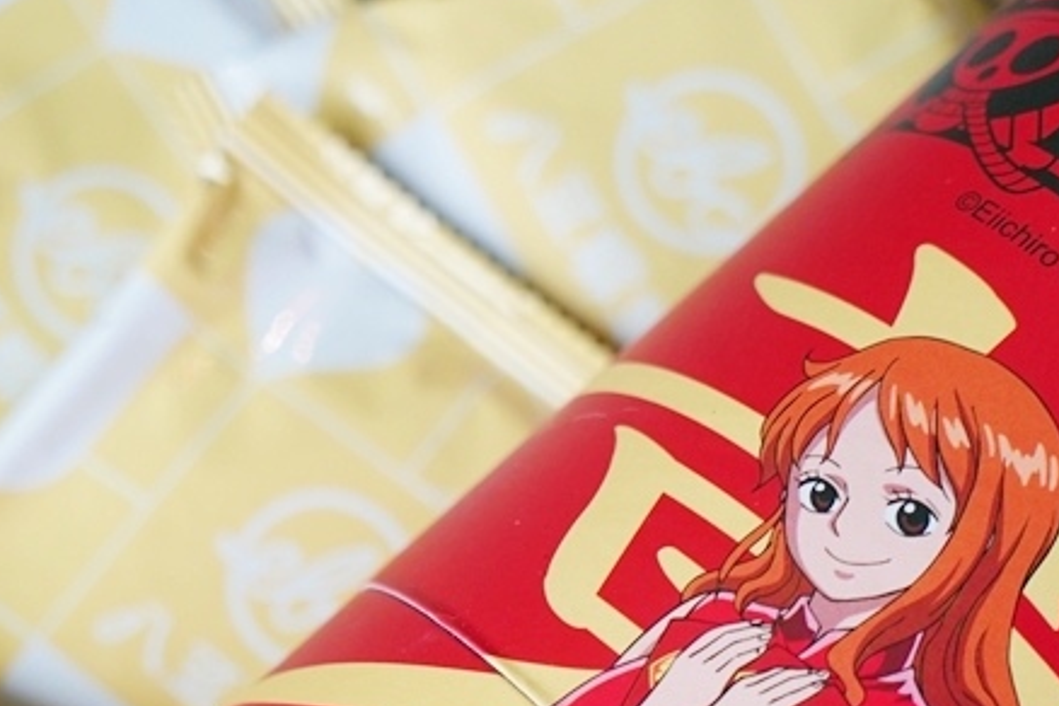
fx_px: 2824
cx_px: 319
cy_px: 734
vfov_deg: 14.0
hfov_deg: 21.1
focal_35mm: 96
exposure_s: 1/50
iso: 640
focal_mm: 42
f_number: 4
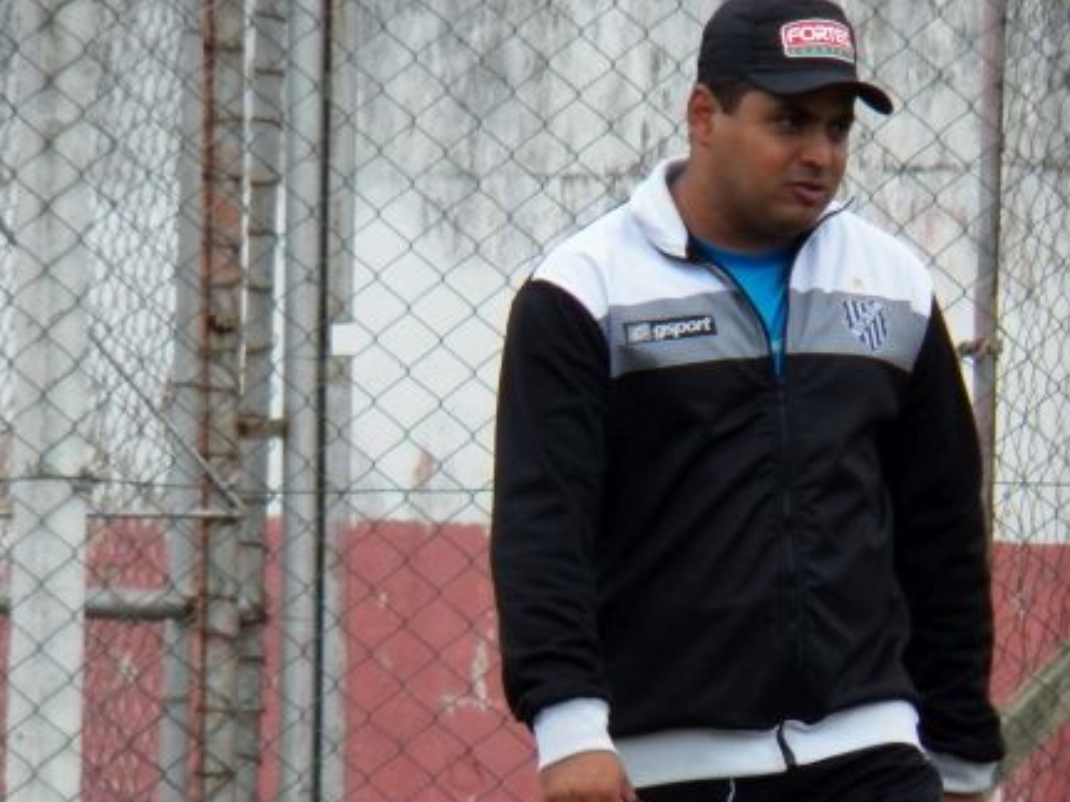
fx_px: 48176
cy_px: 504
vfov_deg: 1.0
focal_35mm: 1559
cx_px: 794
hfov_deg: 1.3
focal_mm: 147
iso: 200
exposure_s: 1/500
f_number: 5.6
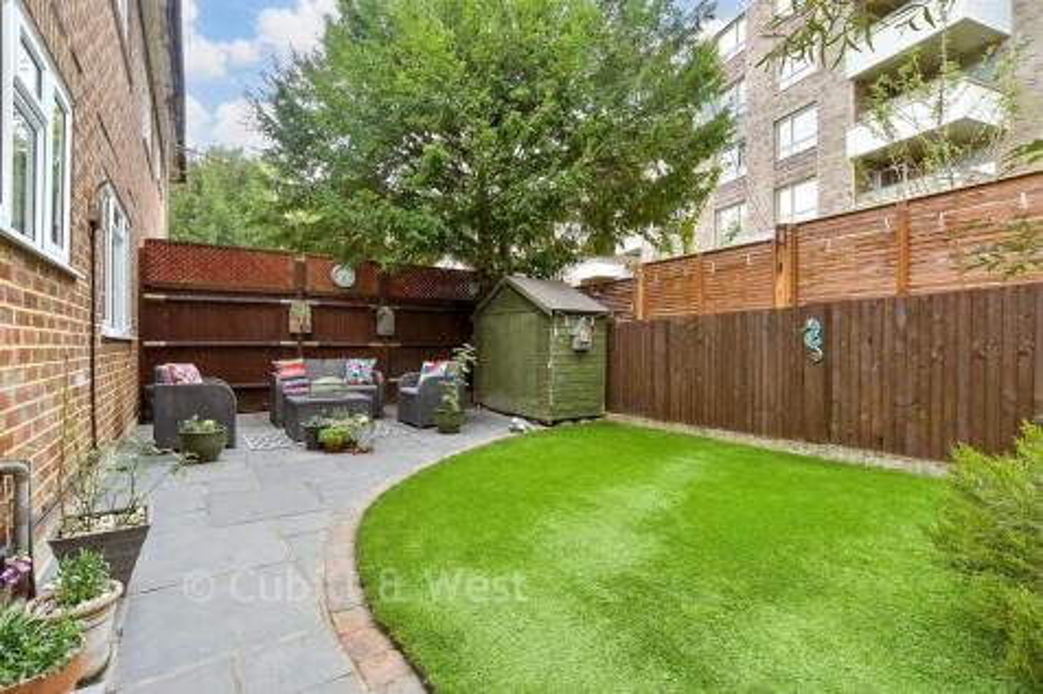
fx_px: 434
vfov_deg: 77.3
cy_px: 347
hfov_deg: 100.4
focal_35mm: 15
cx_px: 522
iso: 160
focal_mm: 10
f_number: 8
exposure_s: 1/15
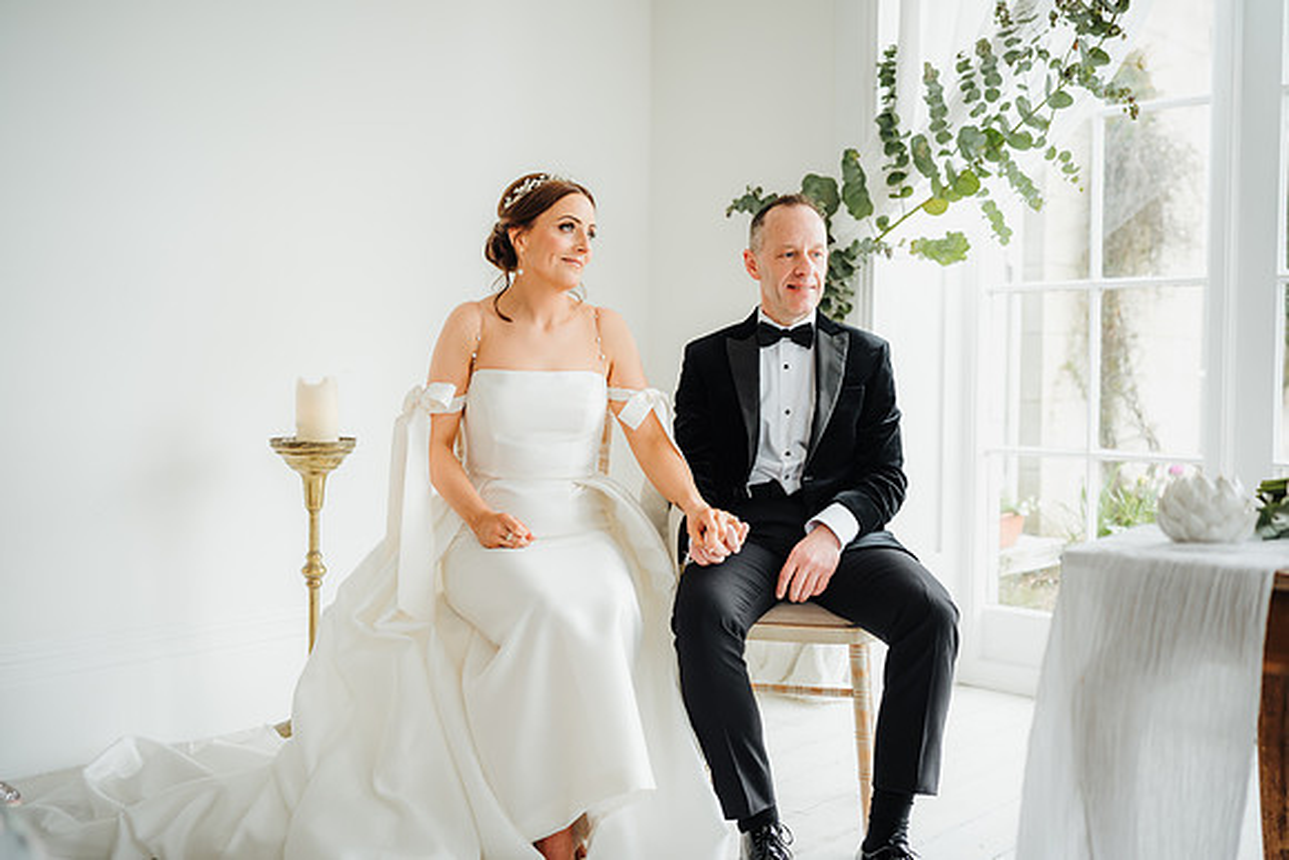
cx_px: 644
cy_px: 409
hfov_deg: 51.7
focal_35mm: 37
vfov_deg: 35.9
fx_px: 1329
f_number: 2
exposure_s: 1/200
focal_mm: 35
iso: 200
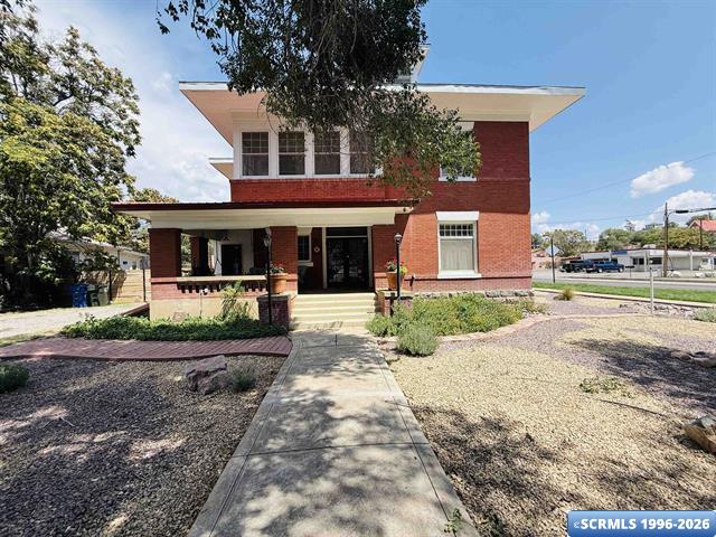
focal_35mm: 14
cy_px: 268
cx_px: 358
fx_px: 290
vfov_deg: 85.7
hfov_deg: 102.1
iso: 50
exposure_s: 1/1368
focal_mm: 2.22
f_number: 2.2
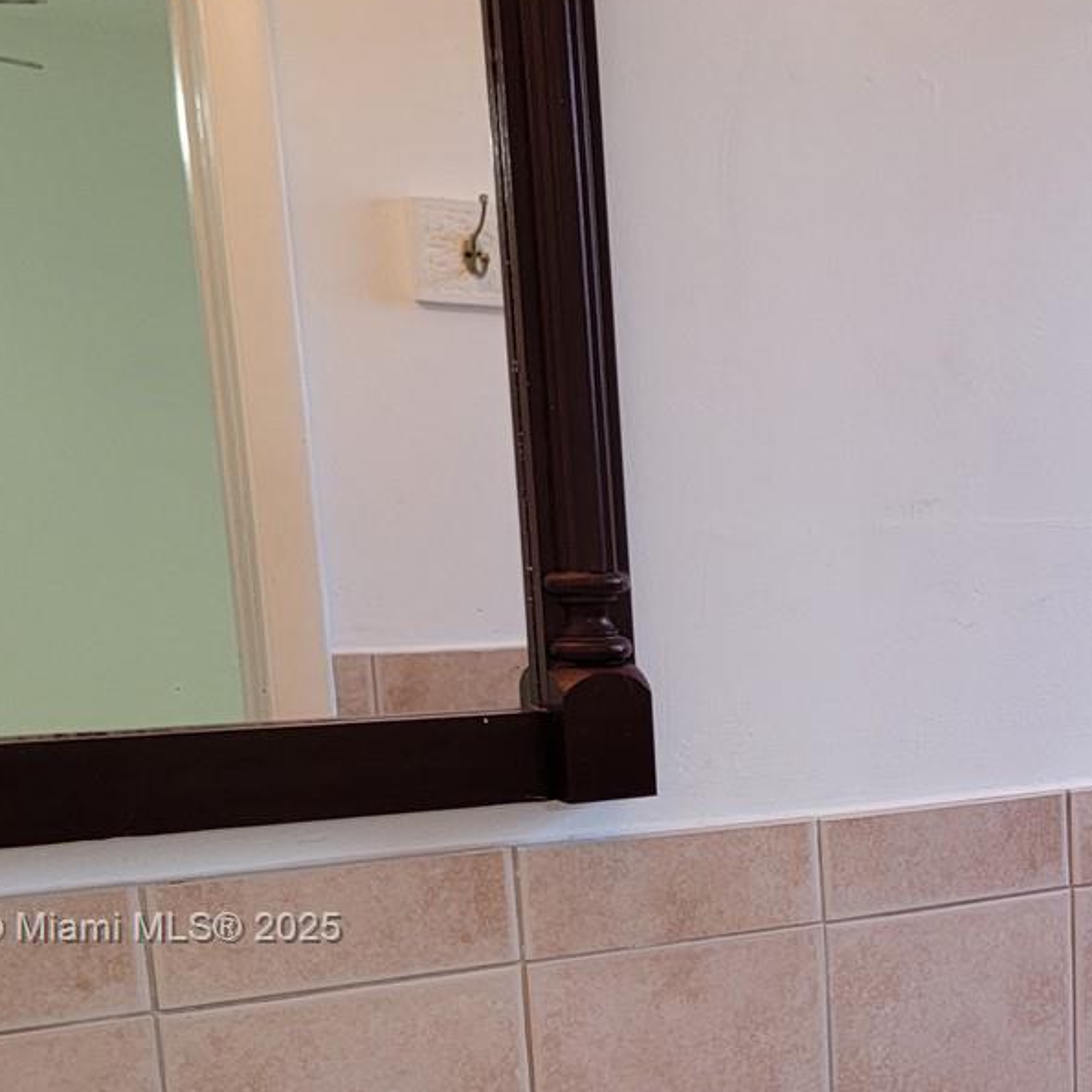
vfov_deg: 29.1
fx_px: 2034
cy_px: 930
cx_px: 1222
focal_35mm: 57
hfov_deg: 27.3
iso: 250
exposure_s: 1/120
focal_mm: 6.7
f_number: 1.8
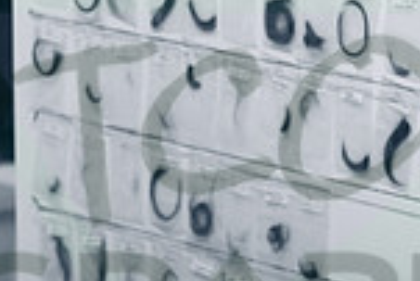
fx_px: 3772
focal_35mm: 323
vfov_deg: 4.2
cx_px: -16
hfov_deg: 6.4
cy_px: -210
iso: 3200
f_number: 2.8
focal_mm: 80
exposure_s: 1/500
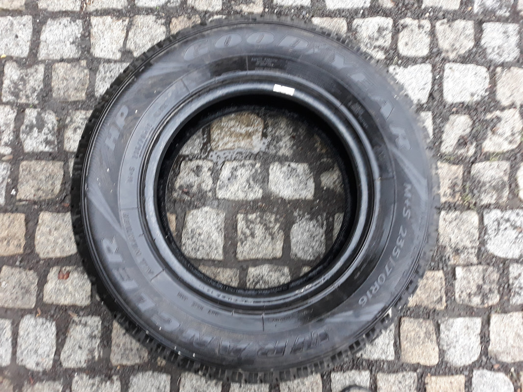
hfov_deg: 65.3
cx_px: 262
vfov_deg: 51.3
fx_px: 408
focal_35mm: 27
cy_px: 196
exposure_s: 1/33
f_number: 1.7
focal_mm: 3.71
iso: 200
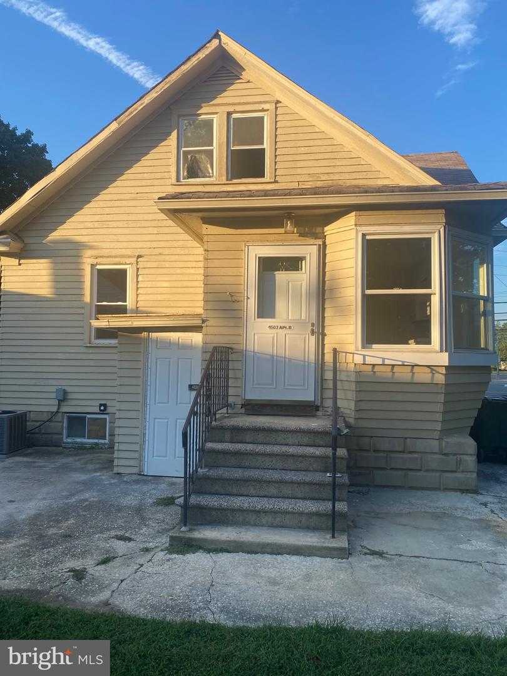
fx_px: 508
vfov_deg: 67.3
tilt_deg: +2.1
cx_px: 254
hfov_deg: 53.1
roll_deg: -0.7
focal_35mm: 26
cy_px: 338
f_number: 1.8
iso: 32
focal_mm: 4.25
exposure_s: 1/833
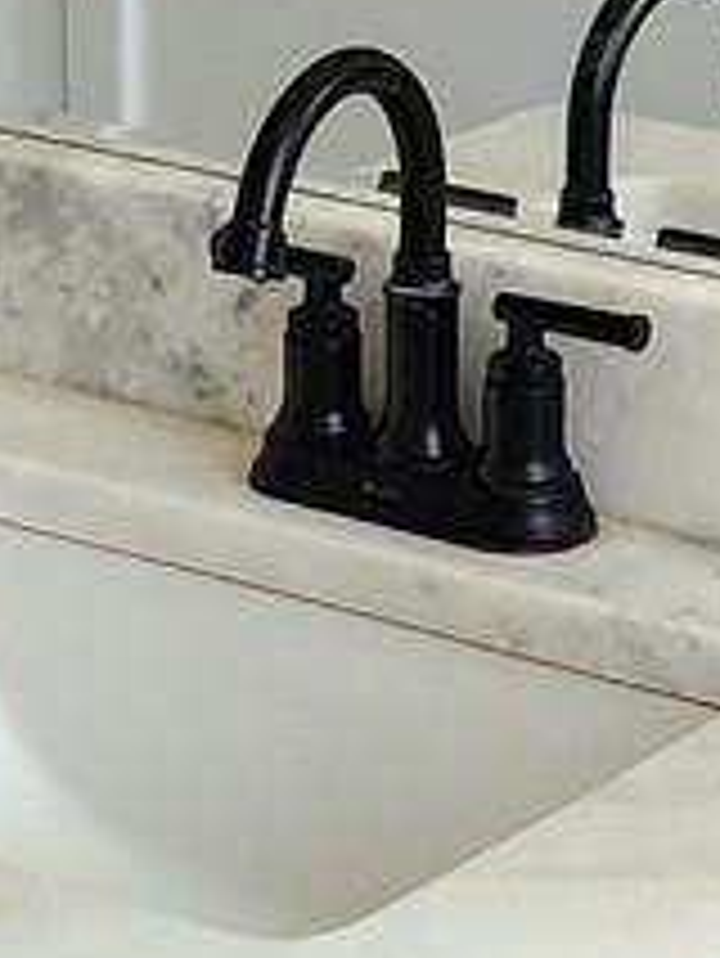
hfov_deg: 8.9
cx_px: 670
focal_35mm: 166
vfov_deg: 11.7
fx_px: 4599
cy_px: -63
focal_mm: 5.4
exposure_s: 1/120
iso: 250
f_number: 1.8
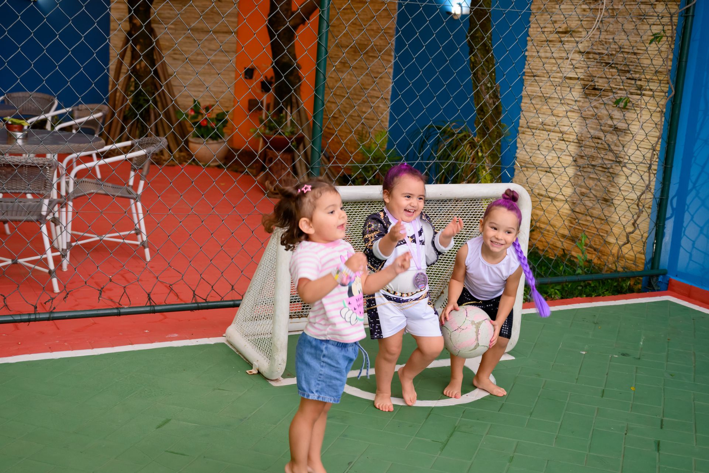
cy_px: 236
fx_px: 906
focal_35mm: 46
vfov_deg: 29.3
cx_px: 354
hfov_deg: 42.7
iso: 1000
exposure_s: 1/160
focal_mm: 46
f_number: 4
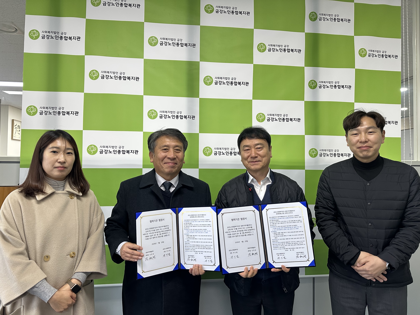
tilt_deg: +1.7
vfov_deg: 56.8
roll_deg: -0.5
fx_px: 291
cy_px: 158
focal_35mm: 24
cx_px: 210
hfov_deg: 71.6
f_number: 1.78
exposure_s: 1/120
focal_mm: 6.86
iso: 200
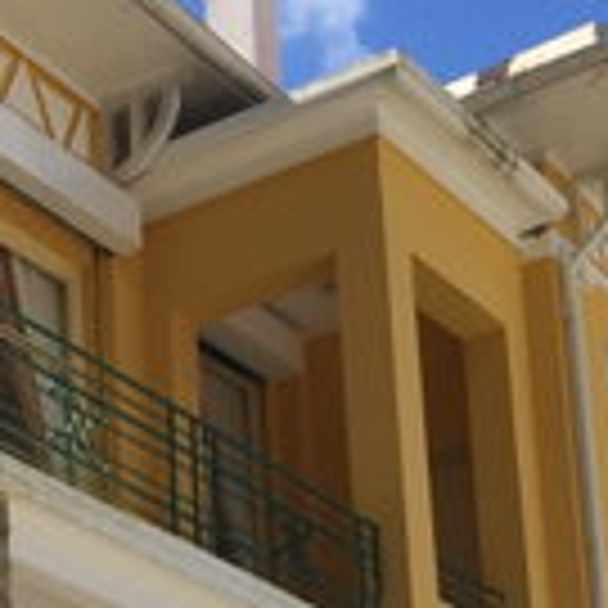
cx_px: 0
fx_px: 2007
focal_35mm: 101
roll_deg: +3.5
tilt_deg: +9.3
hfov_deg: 16.9
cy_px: 799
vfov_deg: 16.3
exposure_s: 1/1953
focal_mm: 4.15
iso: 32
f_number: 2.2
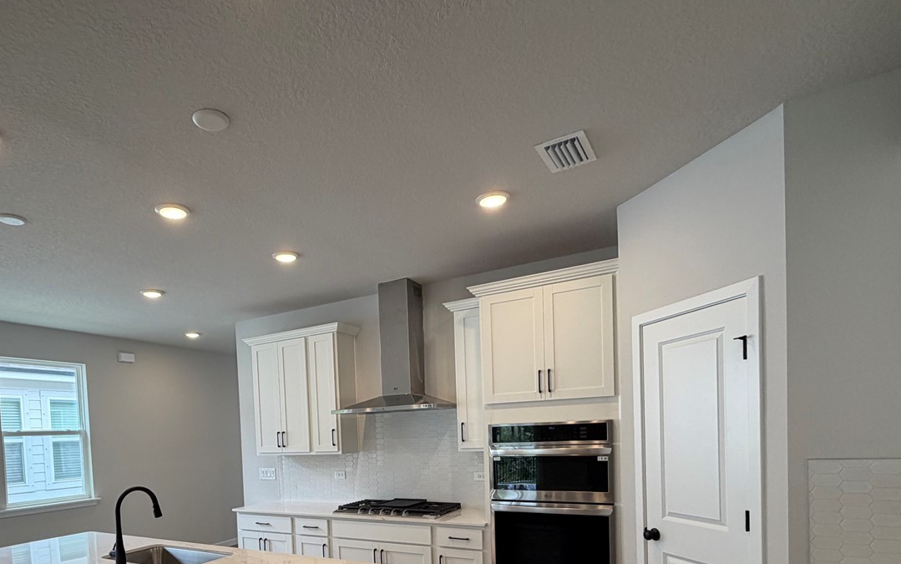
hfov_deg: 78.7
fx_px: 540
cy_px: 455
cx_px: 362
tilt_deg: -3.5
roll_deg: +2.6
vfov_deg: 51.5
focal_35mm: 22
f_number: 2.2
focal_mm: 2.22
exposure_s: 1/120
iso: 125
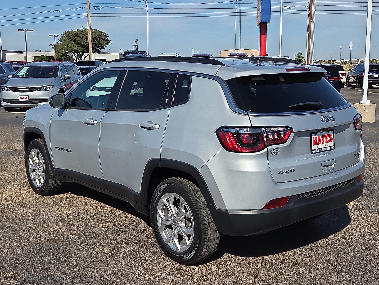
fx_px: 460
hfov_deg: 44.8
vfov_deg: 34.3
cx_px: 190
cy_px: 142
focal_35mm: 42
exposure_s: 1/2500
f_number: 1.8
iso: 25
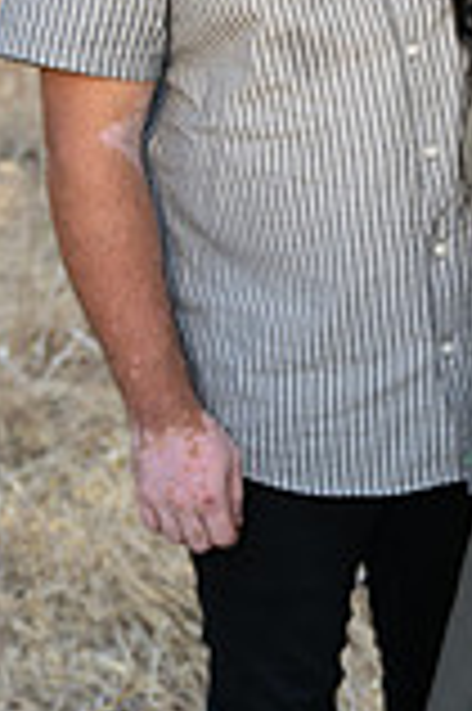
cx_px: 472
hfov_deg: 14.7
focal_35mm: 91
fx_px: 1793
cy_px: 225
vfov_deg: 22.3
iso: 200
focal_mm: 32
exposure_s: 1/125
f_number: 2.8
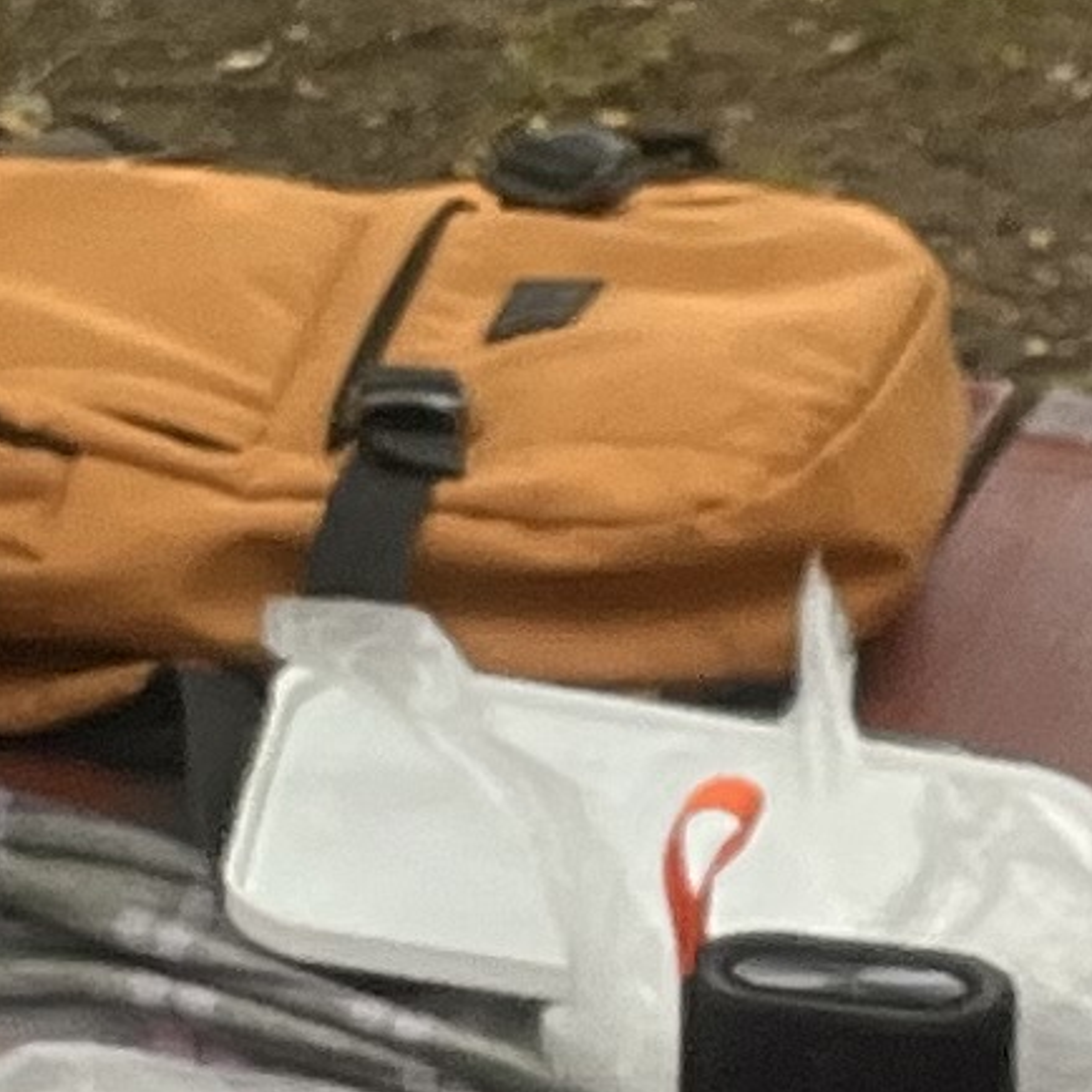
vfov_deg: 9.2
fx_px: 6745
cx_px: 616
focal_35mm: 189
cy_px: 752
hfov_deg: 9.3
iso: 64
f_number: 2.2
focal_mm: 2.71
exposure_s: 1/121
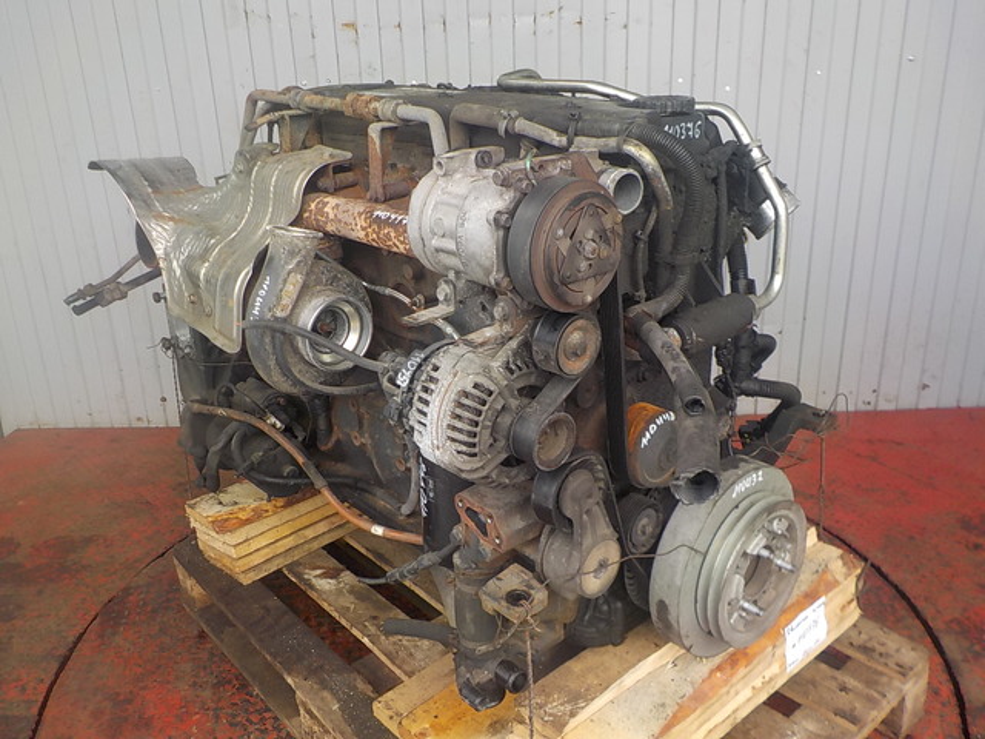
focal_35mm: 30
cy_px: 370
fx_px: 854
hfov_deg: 60.0
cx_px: 492
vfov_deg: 46.8
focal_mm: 4.1
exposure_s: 1/100
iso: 125
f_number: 3.3
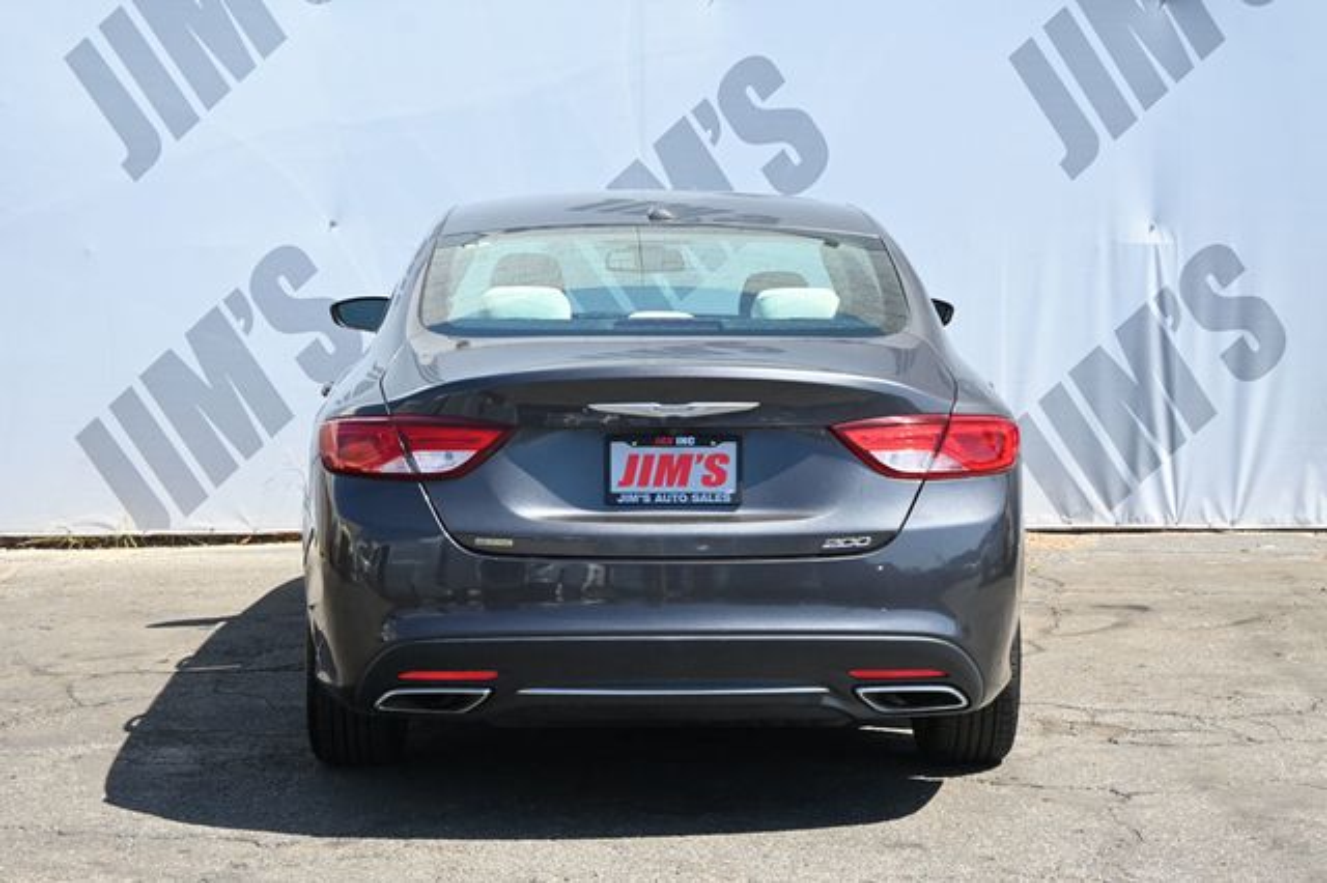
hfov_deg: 29.3
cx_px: 664
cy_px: 442
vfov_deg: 19.7
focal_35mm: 69
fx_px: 2542
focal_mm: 46
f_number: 6
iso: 360
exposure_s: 1/250
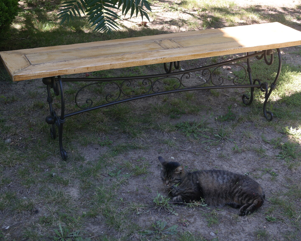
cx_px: 170
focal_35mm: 60
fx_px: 534
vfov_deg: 25.4
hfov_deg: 31.4
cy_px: 120
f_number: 4.5
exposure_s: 1/125
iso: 200
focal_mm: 35
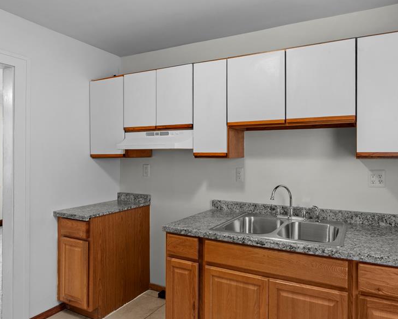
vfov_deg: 65.5
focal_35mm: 21
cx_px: 262
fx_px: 247
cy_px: 150
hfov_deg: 75.4
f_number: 8
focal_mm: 16
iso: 400
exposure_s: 1/1.67
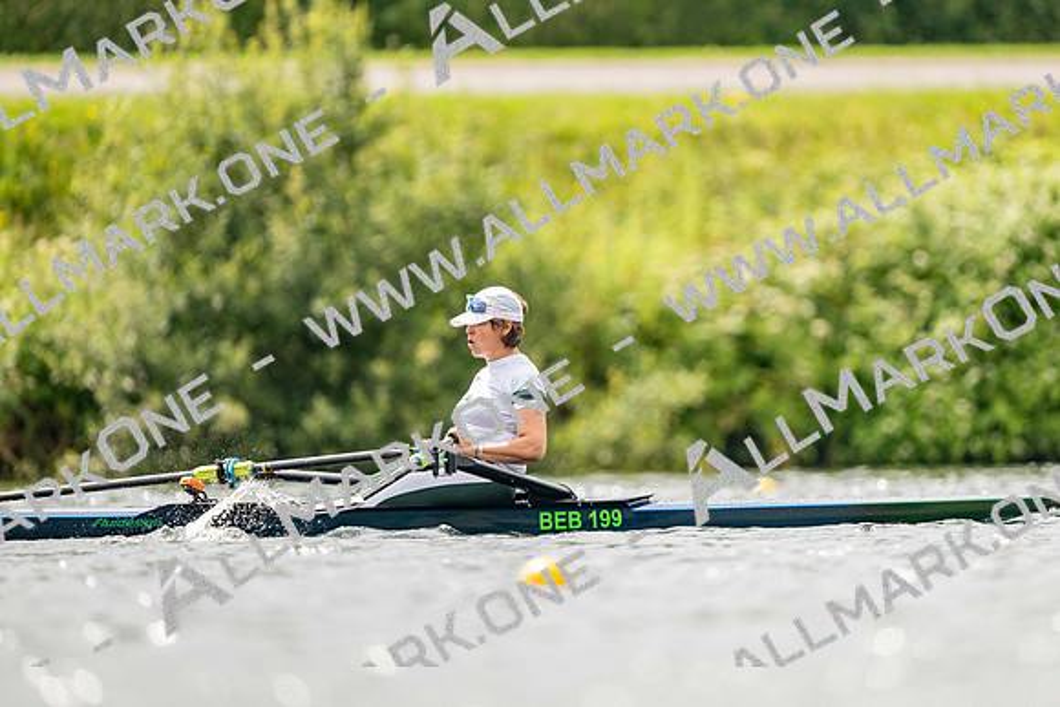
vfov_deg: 1.6
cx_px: 530
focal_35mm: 840
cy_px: 354
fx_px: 24738
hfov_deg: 2.5
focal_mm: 840
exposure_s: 1/2500
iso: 900
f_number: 5.6
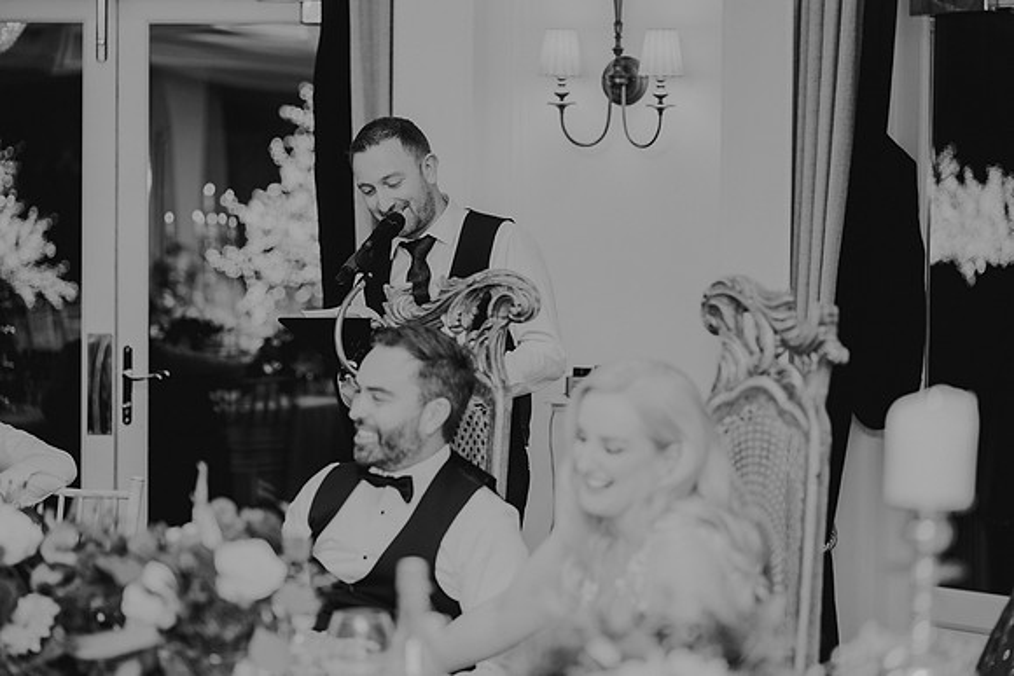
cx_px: 494
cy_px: 330
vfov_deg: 15.7
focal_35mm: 87
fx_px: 2461
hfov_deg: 23.3
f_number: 2.2
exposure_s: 1/200
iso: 1000
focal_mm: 85
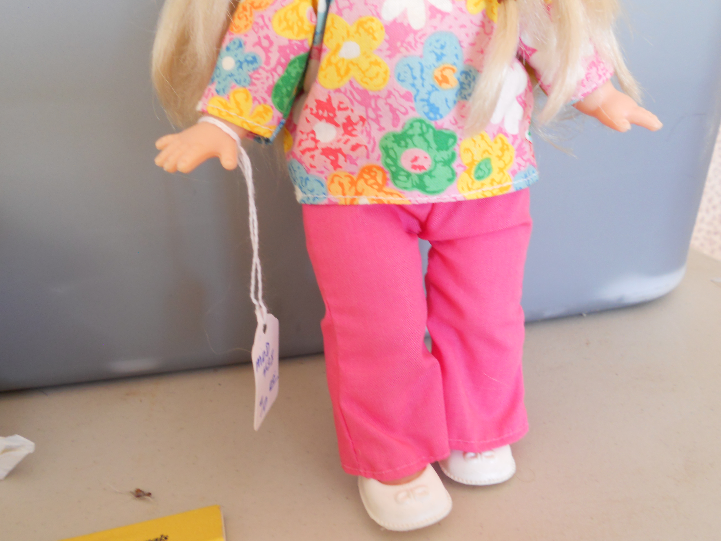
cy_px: 270
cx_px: 360
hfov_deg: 56.8
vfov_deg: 44.2
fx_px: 667
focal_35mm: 32
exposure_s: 1/30
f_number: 3.5
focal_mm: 5.8
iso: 160
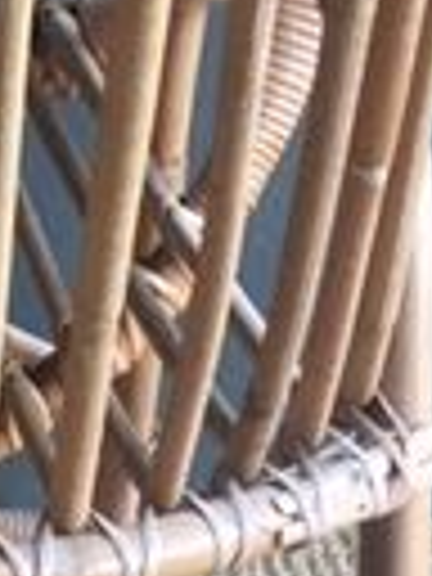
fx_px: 2413
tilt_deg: -33.8
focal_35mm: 145
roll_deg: +2.4
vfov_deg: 13.5
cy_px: 504
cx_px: -364
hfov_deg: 9.7
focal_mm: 4.15
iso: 50
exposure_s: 1/33
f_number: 2.2
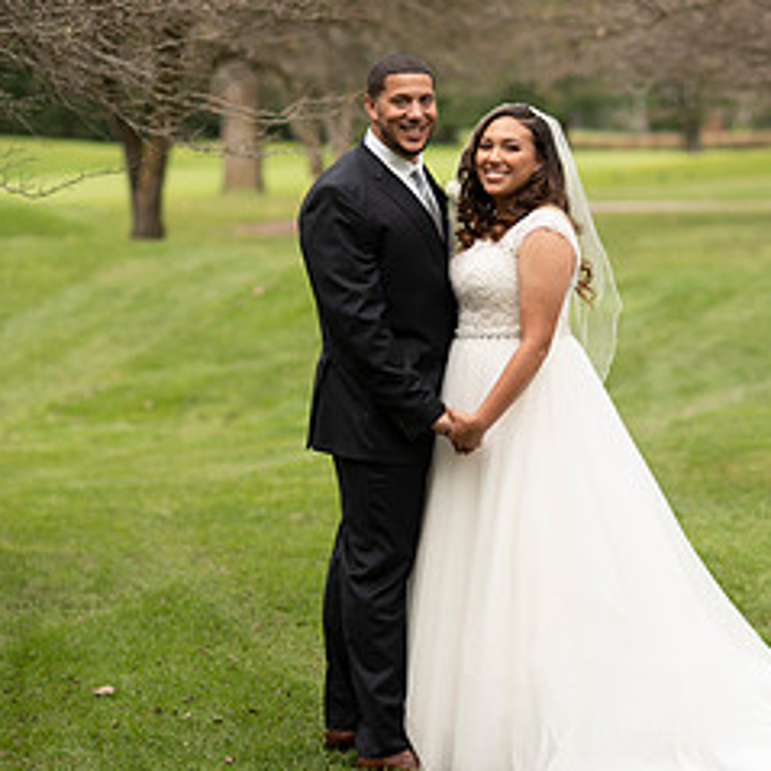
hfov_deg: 12.8
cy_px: 394
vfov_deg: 12.8
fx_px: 3427
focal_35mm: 136
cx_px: 465
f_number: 2.2
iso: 125
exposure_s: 1/400
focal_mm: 85
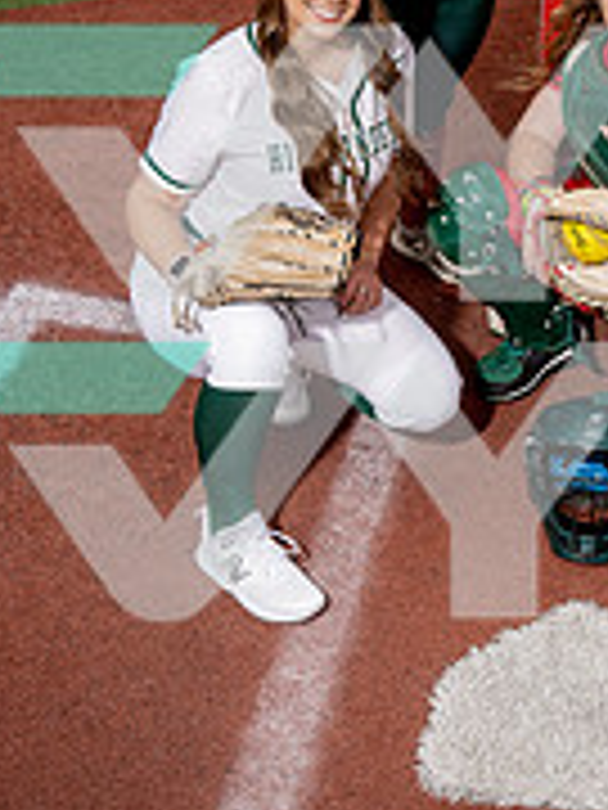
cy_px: 166
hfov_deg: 19.8
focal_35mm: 72
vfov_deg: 26.5
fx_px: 1686
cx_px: 613
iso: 100
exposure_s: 1/250
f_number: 7.1
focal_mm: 30
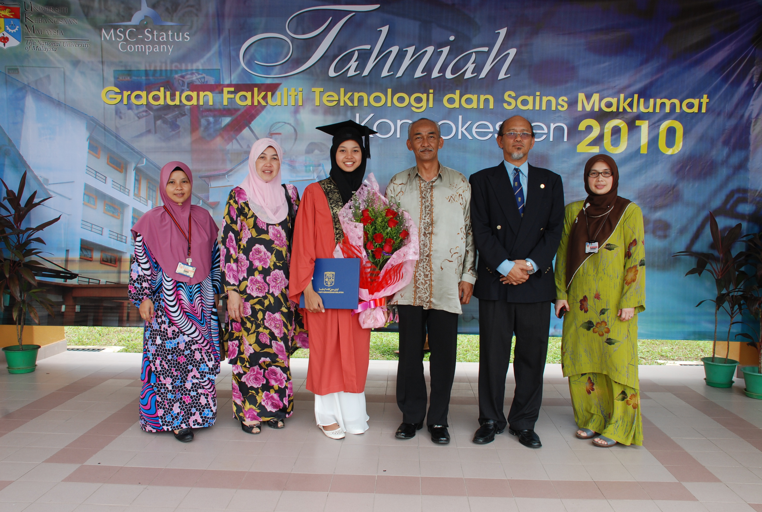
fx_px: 636
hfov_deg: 61.8
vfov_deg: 43.8
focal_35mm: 30
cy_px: 256
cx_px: 381
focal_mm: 20
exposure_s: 1/60
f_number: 8
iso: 200
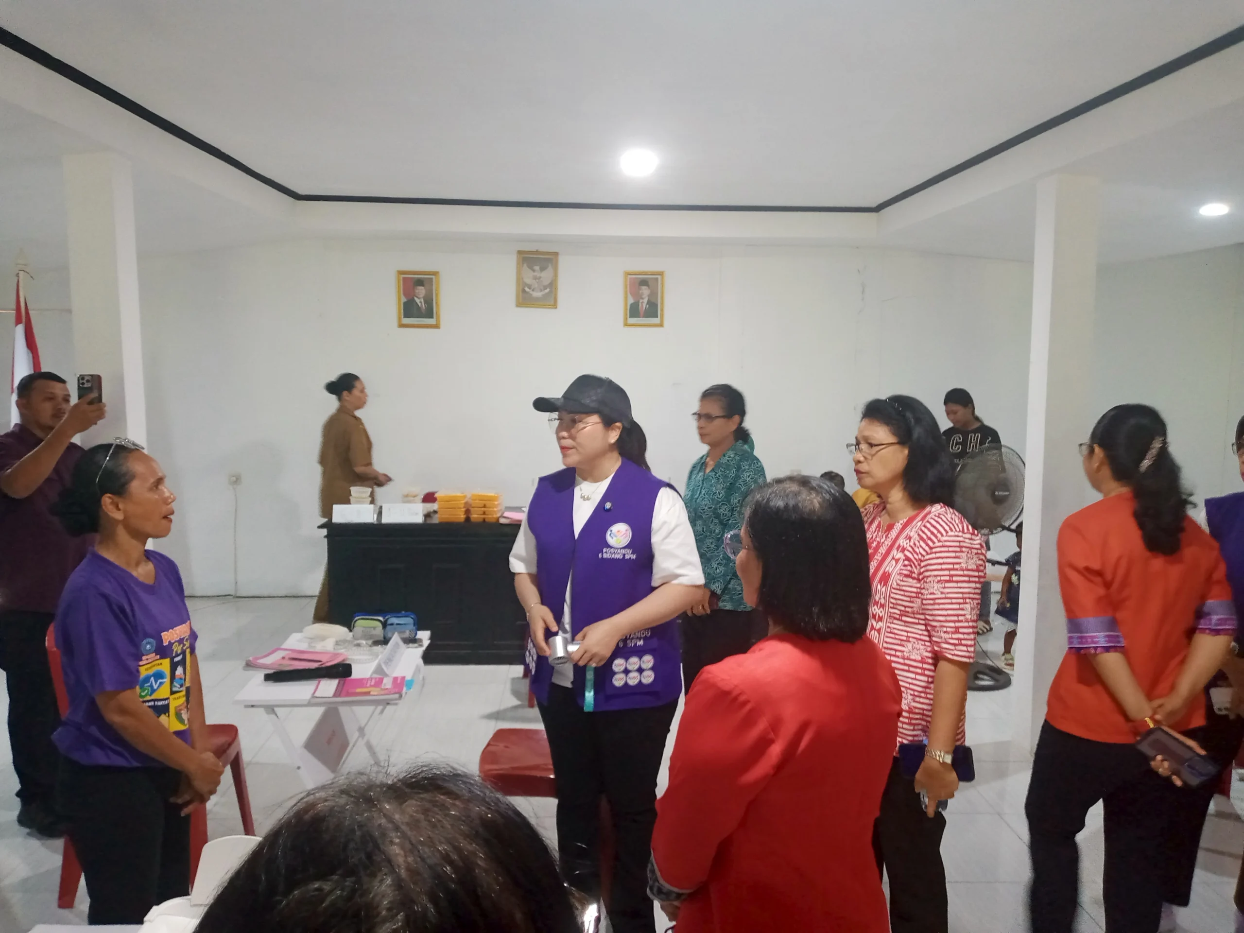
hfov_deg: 67.3
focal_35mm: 26
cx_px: 622
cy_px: 466
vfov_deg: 53.1
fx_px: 934
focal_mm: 3.61
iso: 650
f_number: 1.8
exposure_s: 1/25
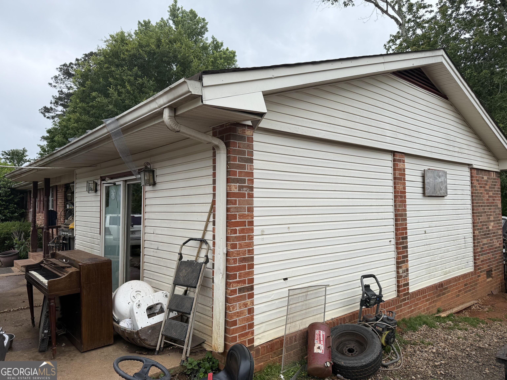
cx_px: 254
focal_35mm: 24
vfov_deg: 56.8
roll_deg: +0.9
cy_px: 190
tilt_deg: +5.0
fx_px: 352
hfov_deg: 71.6
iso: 100
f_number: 1.78
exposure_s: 1/1770
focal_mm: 6.76
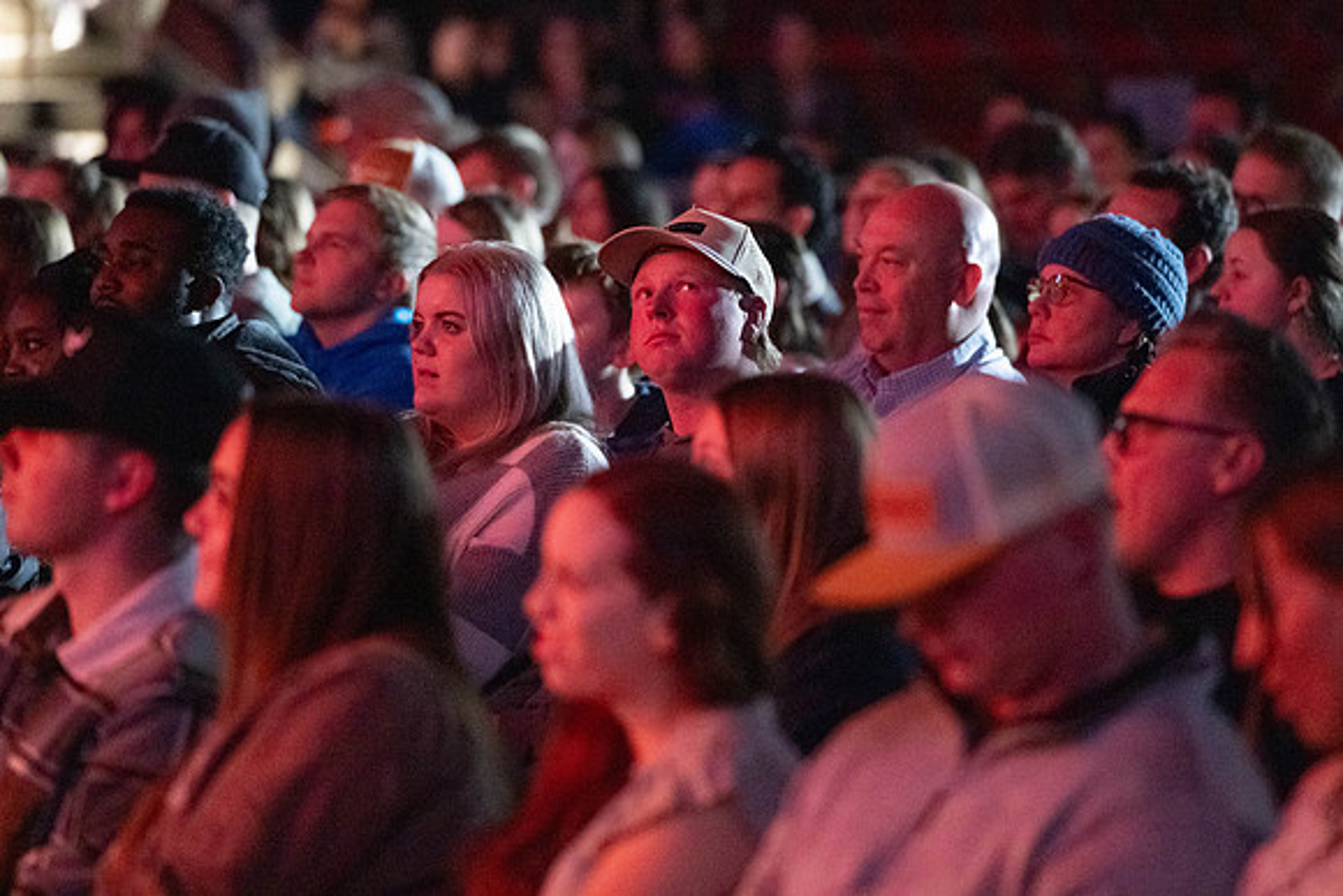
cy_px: 335
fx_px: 7470
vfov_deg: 6.9
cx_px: 682
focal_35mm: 200
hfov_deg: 10.3
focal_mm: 160
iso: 10000
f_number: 2.8
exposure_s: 1/30
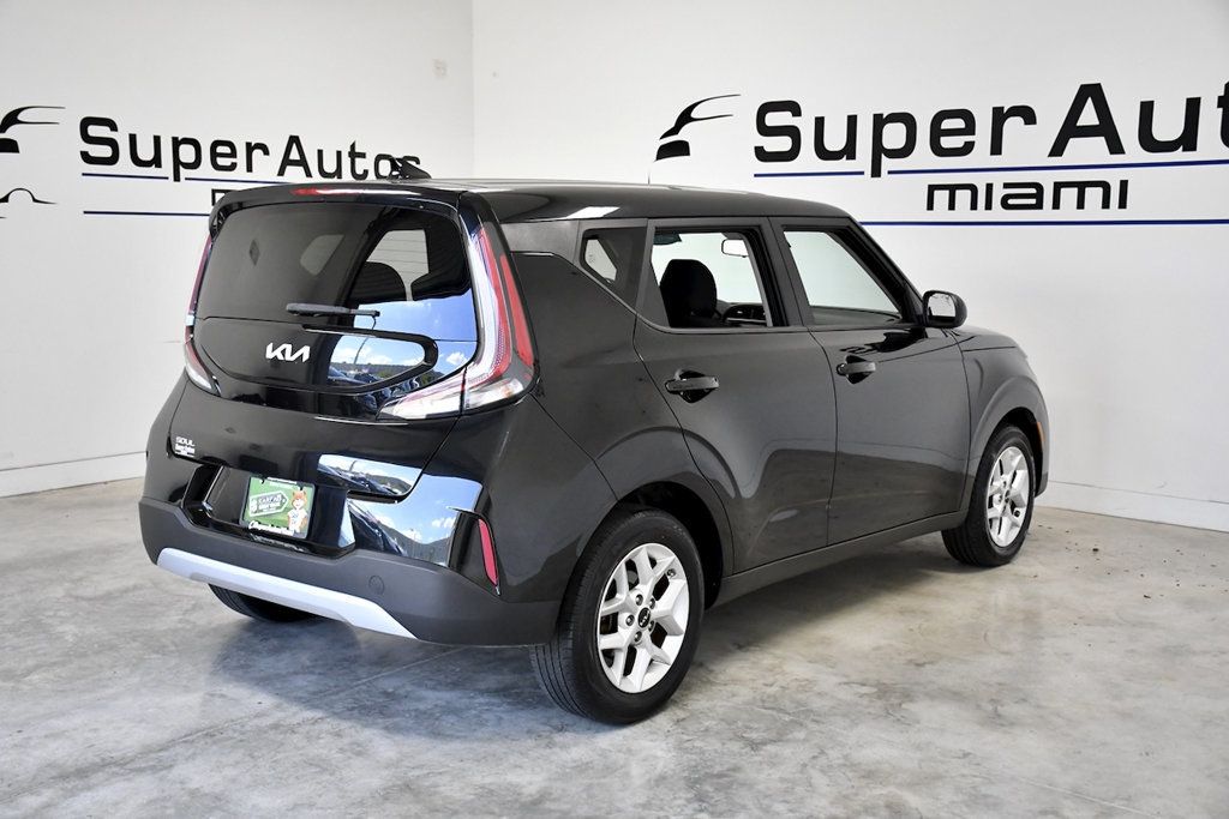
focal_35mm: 40
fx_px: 1366
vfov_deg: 33.4
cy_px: 410
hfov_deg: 48.5
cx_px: 614
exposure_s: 1/1000
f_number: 4.5
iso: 2500
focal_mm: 27
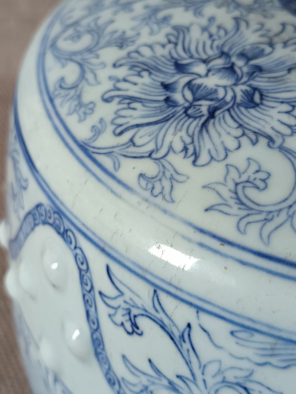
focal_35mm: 48
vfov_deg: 39.7
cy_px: 197
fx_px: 547
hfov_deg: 30.3
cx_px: 148
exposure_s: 1/33.3
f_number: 1.75
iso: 782
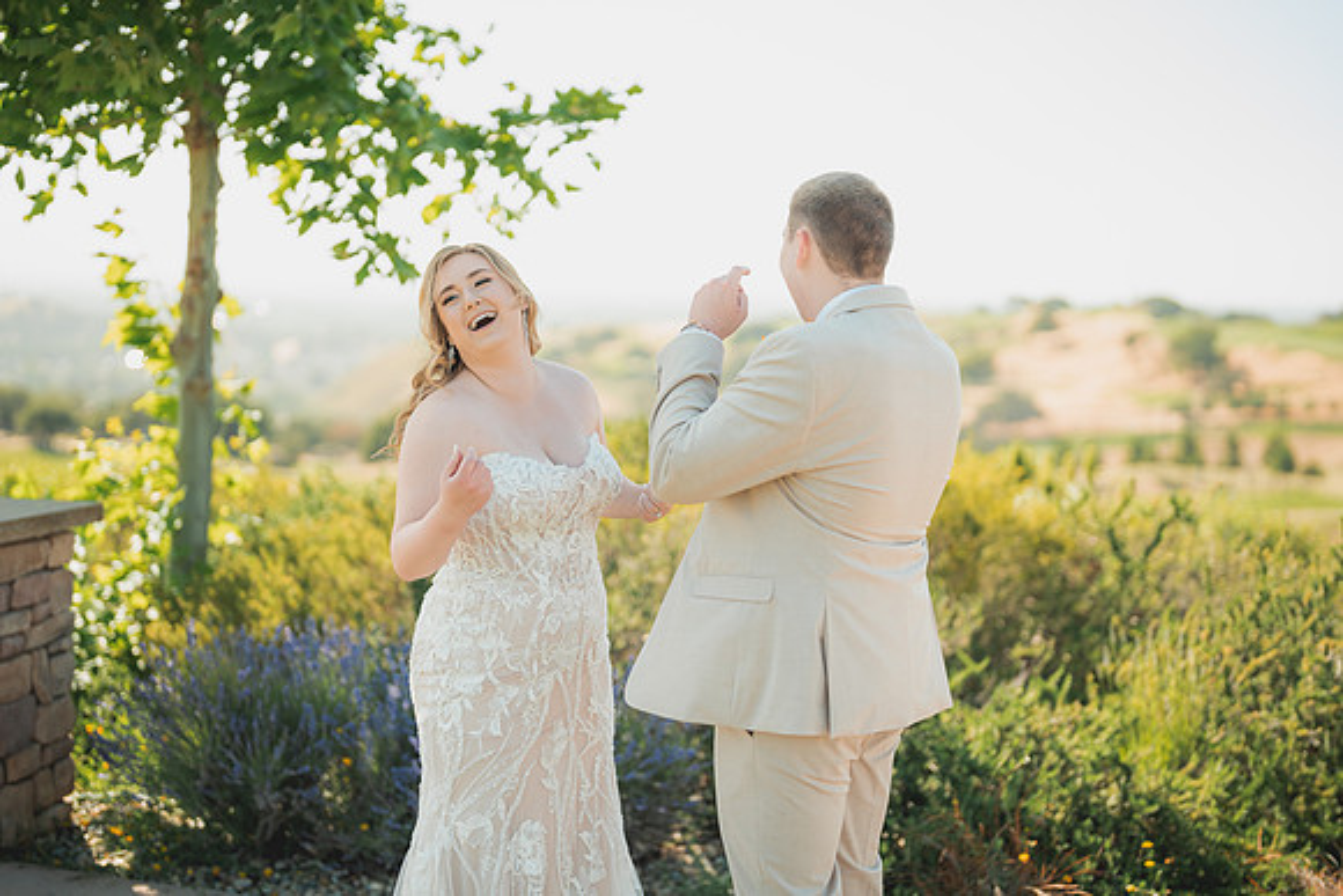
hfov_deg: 39.6
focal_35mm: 50
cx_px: 672
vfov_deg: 27.0
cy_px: 448
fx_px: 1866
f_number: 1.4
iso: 50
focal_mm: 50
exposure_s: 1/1250
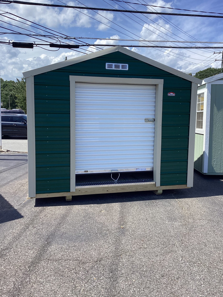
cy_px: 145
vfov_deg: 56.8
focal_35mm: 32
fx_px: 275
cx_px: 113
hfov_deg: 44.2
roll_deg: -2.0
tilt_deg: -8.1
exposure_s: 1/1217
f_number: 2.4
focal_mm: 3.3
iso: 25
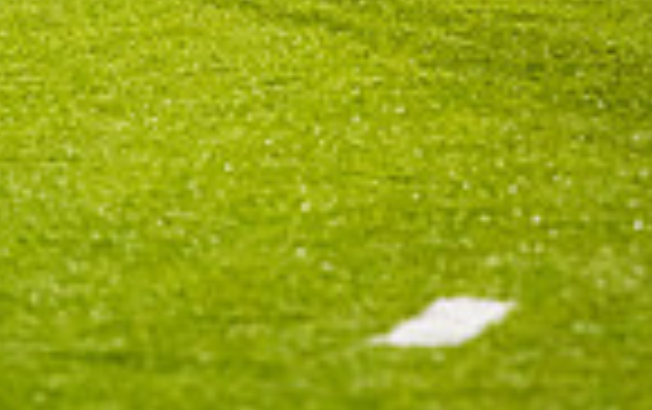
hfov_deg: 2.8
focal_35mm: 759
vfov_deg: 1.7
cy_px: -581
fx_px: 13502
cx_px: 148
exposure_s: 1/2000
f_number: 2.8
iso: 8000
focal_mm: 160
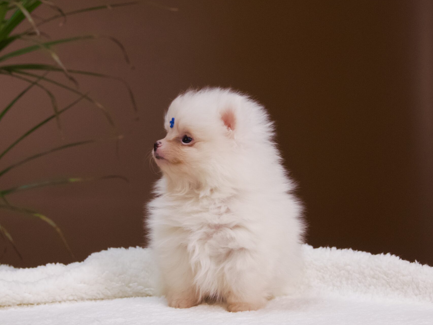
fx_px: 827
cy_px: 127
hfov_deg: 29.4
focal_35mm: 66
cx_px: 217
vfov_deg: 22.2
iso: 1600
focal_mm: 30.5
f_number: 4.8
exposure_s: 1/160
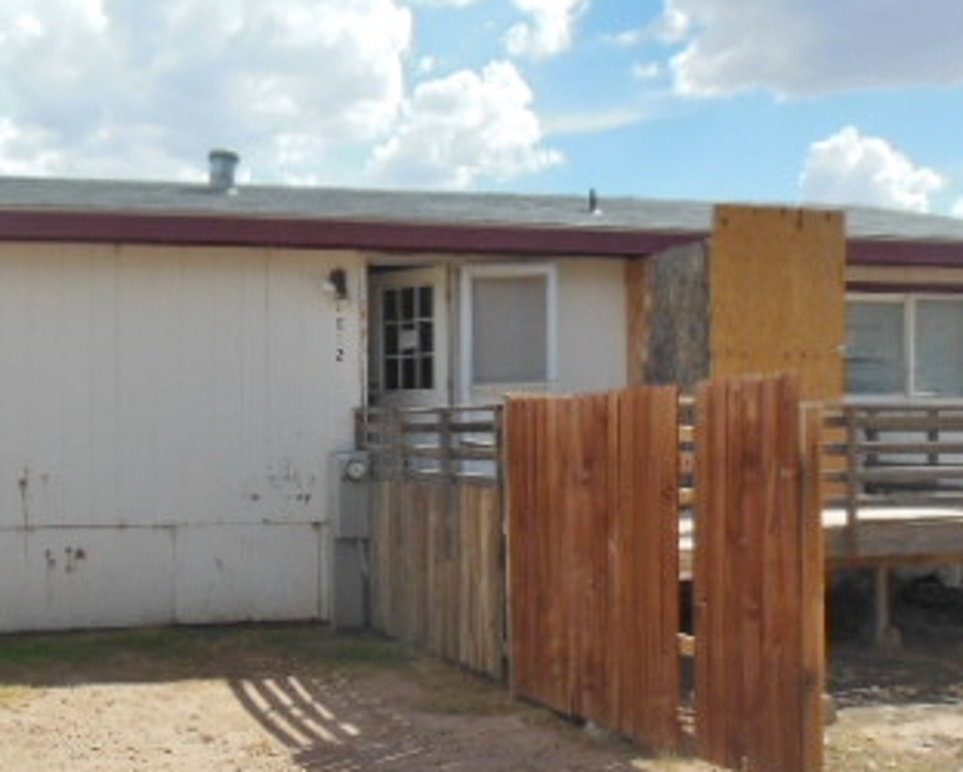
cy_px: 460
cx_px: 262
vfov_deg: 30.2
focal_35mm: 50
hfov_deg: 36.6
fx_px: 1426
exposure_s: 1/2000
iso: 125
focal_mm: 4.5
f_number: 3.2
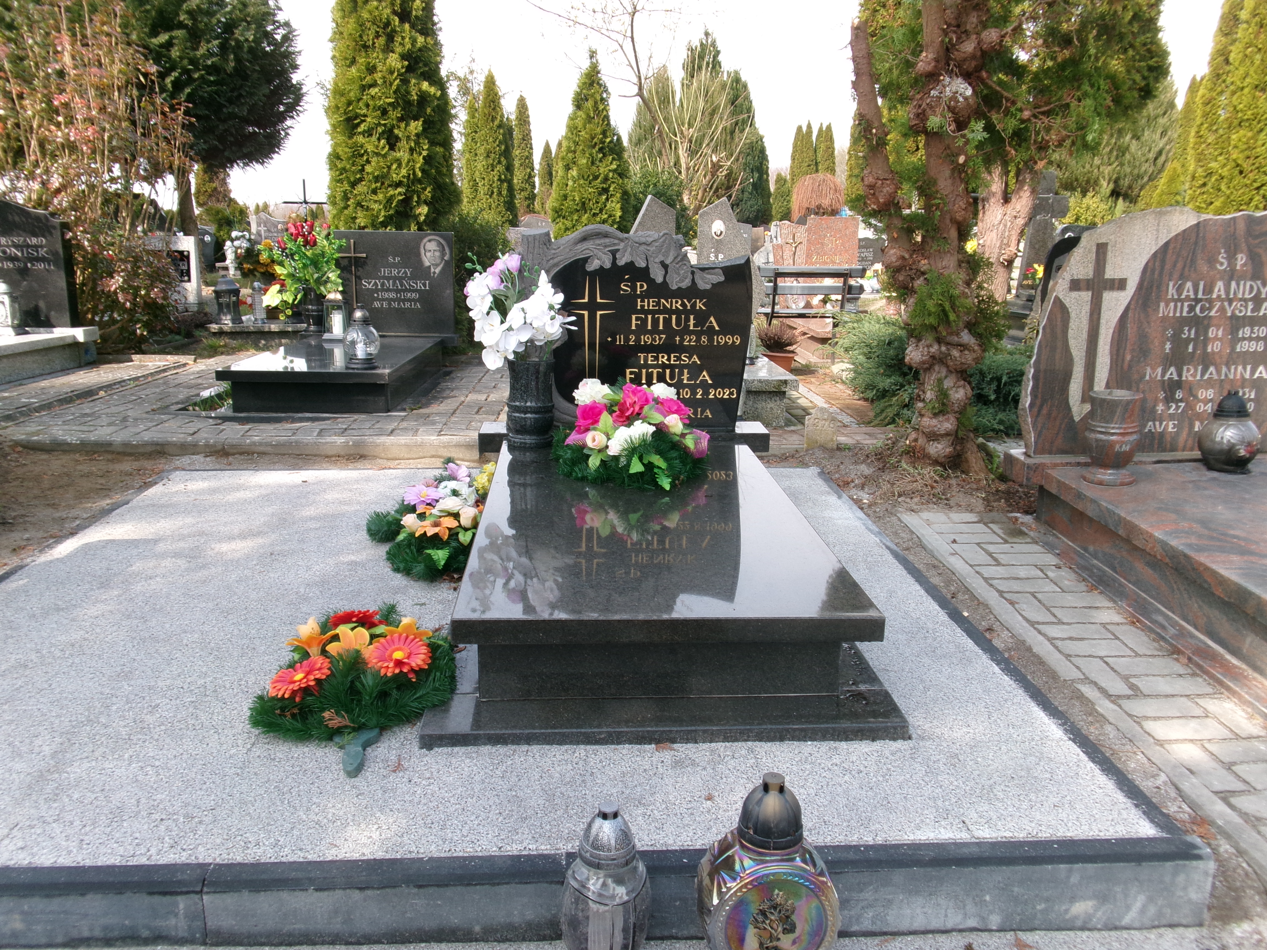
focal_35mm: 28
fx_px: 1025
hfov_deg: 63.4
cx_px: 634
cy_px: 475
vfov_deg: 49.7
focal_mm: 5.1
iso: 100
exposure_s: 1/42
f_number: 10.8
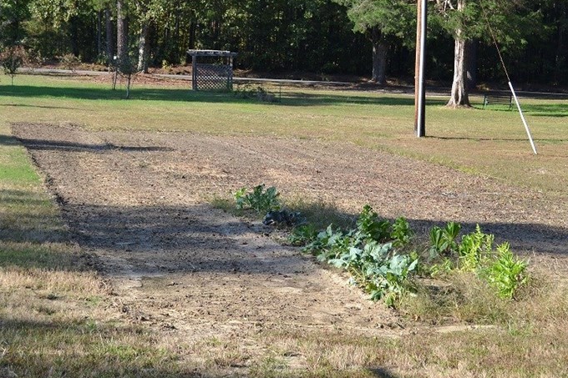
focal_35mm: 91
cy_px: 137
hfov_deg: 22.3
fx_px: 1435
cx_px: 373
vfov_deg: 15.0
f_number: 6.3
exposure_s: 1/160
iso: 100
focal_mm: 38
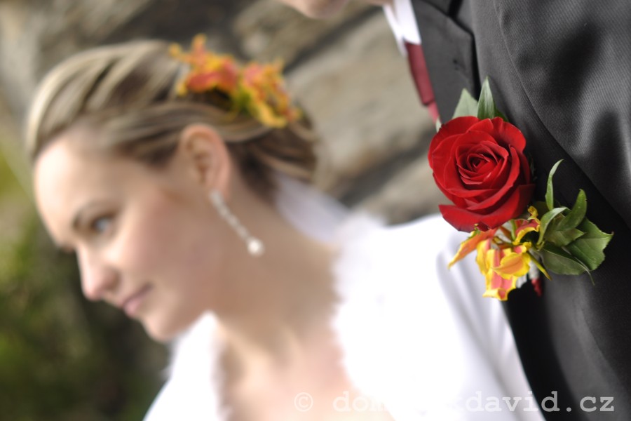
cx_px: 316
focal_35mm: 75
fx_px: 1314
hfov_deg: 27.0
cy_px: 210
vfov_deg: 18.2
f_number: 2.8
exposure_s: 1/60
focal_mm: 50
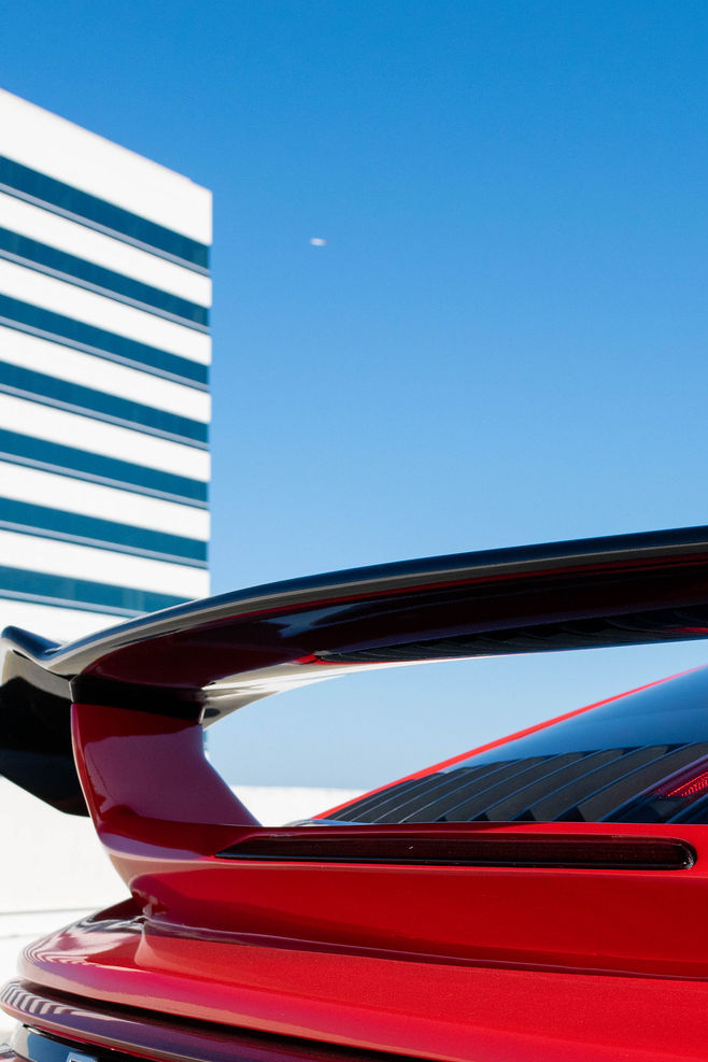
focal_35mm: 63
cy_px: 656
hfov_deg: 21.5
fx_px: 1858
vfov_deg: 31.8
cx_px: 293
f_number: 8
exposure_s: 1/2000
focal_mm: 27
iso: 400
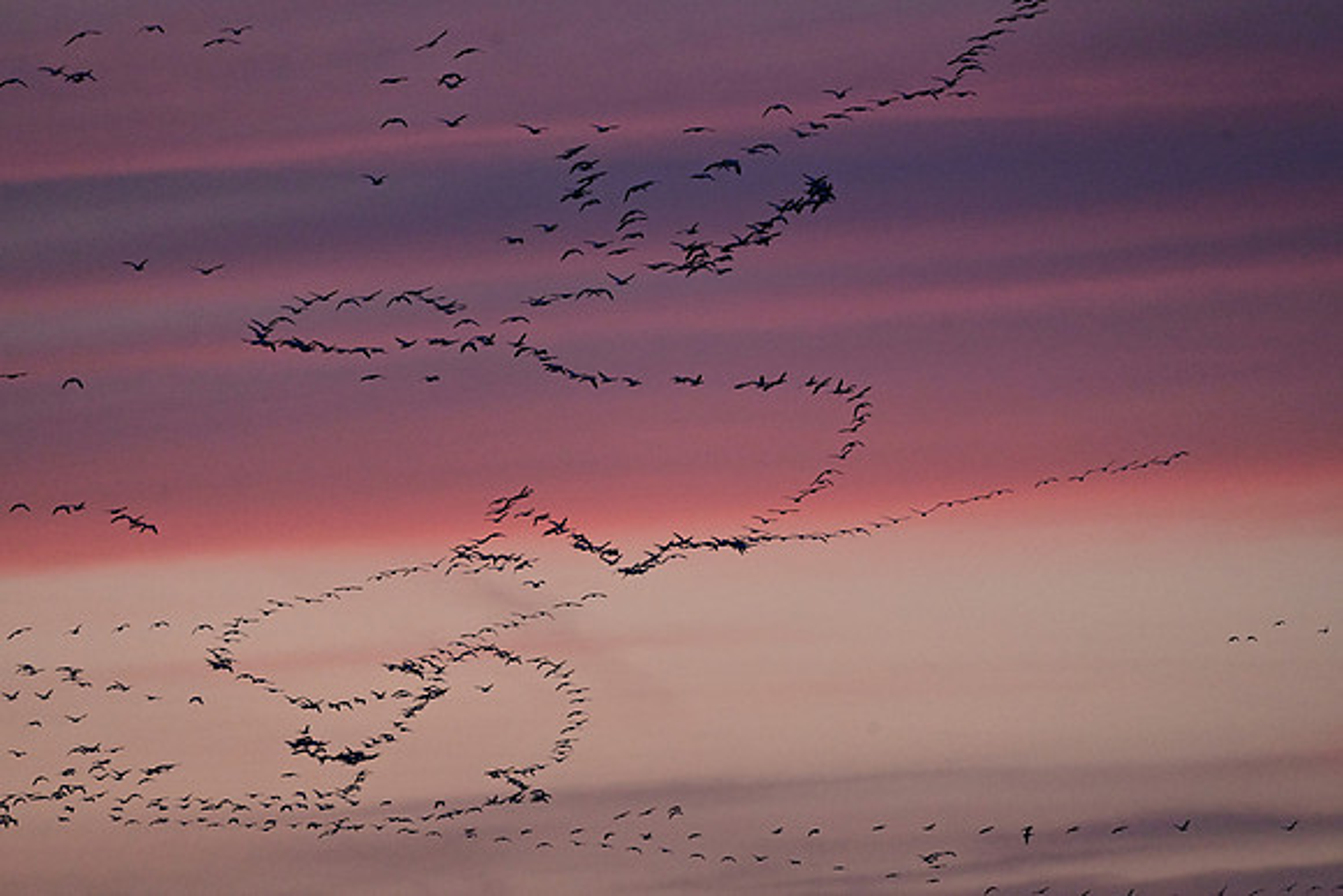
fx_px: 22388
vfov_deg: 2.3
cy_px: 448
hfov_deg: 3.4
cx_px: 672
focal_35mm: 600
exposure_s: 1/1000
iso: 6400
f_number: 6.3
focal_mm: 600
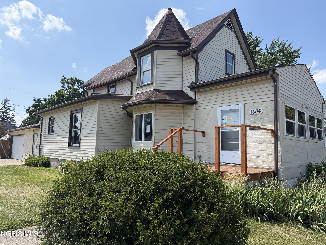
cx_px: 163
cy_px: 122
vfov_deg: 56.8
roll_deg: -0.7
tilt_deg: +5.7
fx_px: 226
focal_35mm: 24
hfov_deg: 71.6
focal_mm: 6.76
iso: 100
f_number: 1.78
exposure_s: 1/3759
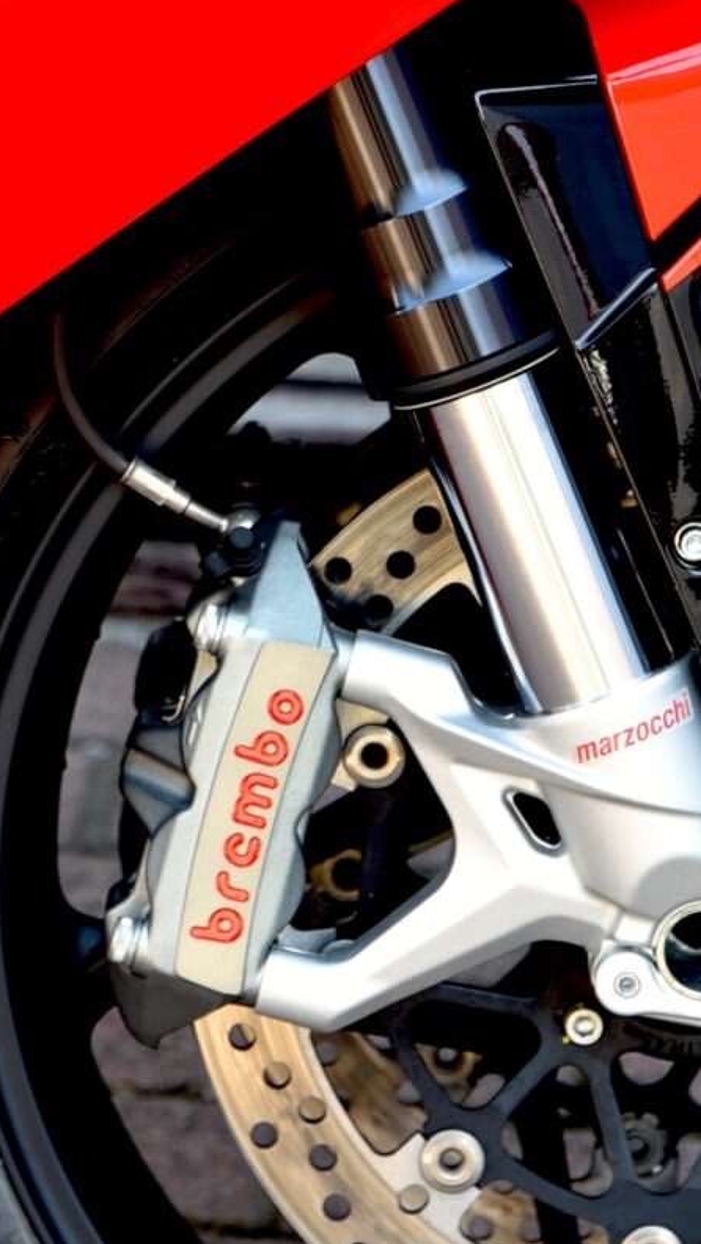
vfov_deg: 9.0
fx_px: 7825
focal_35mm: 237
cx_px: 70
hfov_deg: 5.1
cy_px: 22
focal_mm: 70
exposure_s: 1/60
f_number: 4
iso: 200
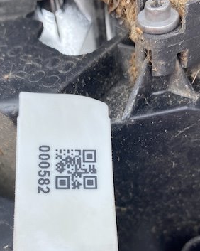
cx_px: 77
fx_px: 341
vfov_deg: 39.7
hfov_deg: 32.6
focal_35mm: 46
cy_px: 173
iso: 32
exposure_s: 1/404
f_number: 1.8
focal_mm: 4.25
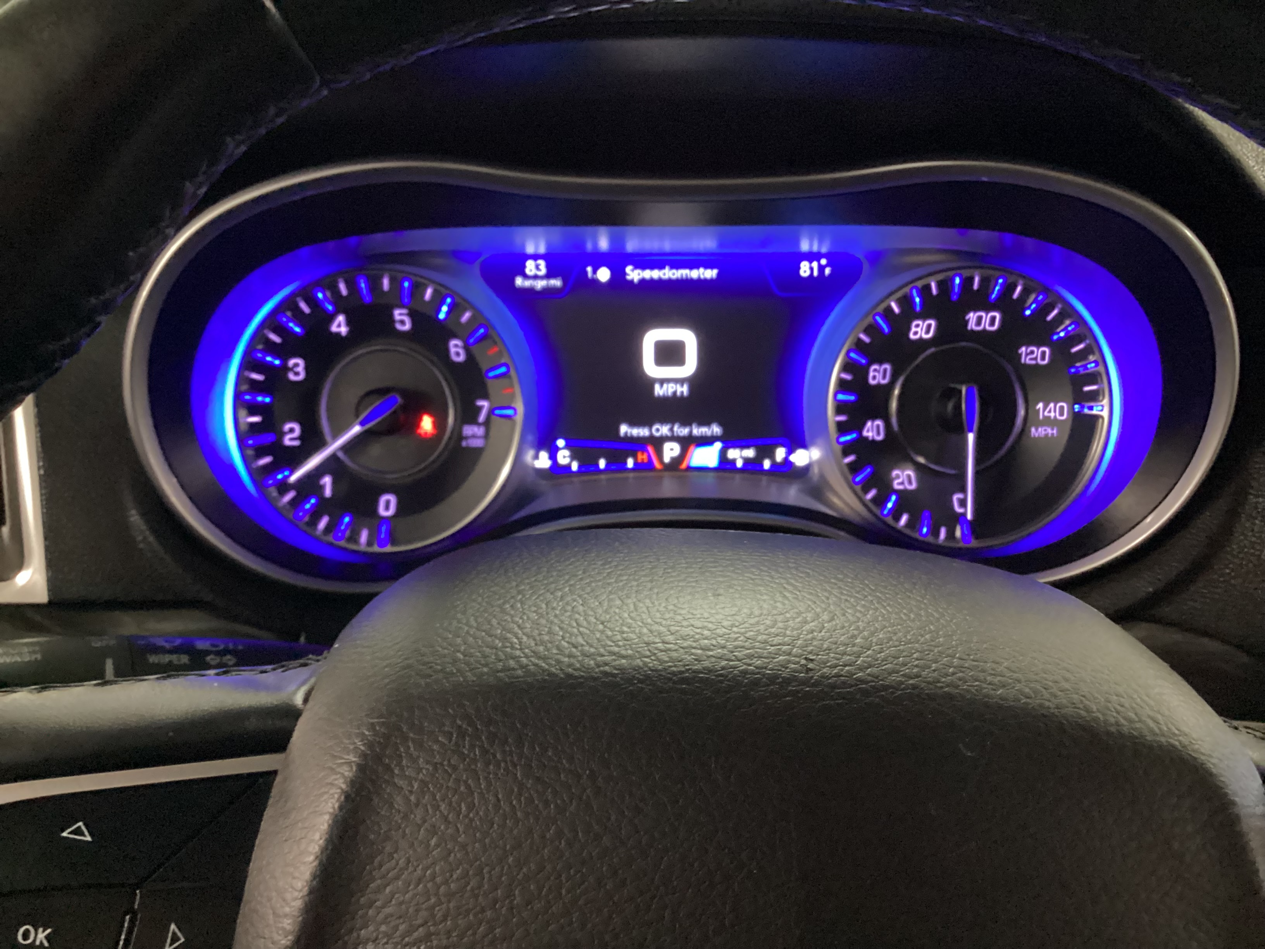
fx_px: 1133
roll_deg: +0.2
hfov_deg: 58.4
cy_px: 474
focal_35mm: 31
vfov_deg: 45.4
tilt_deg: -25.8
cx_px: 632
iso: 640
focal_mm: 3.3
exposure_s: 1/24
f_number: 2.4
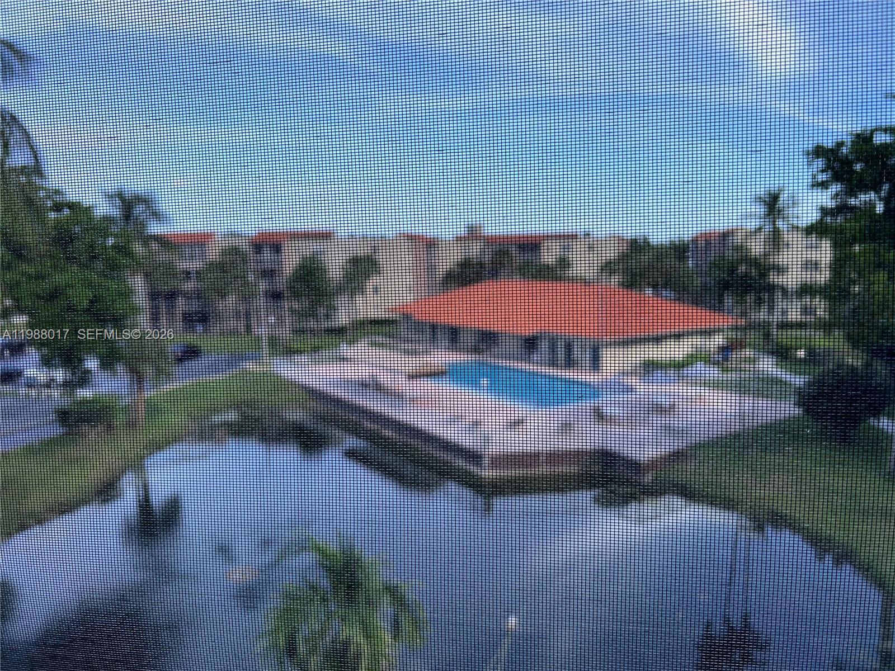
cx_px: 448
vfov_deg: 53.1
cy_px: 336
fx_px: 672
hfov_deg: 67.3
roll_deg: +0.6
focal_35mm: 26
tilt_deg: -7.4
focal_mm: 5.7
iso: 50
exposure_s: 1/1511
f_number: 1.5
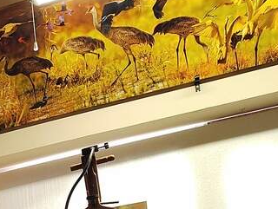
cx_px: -193
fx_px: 724
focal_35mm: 90
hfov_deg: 18.1
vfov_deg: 14.6
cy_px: 366
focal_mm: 5.56
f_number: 1.8
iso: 534
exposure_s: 1/120
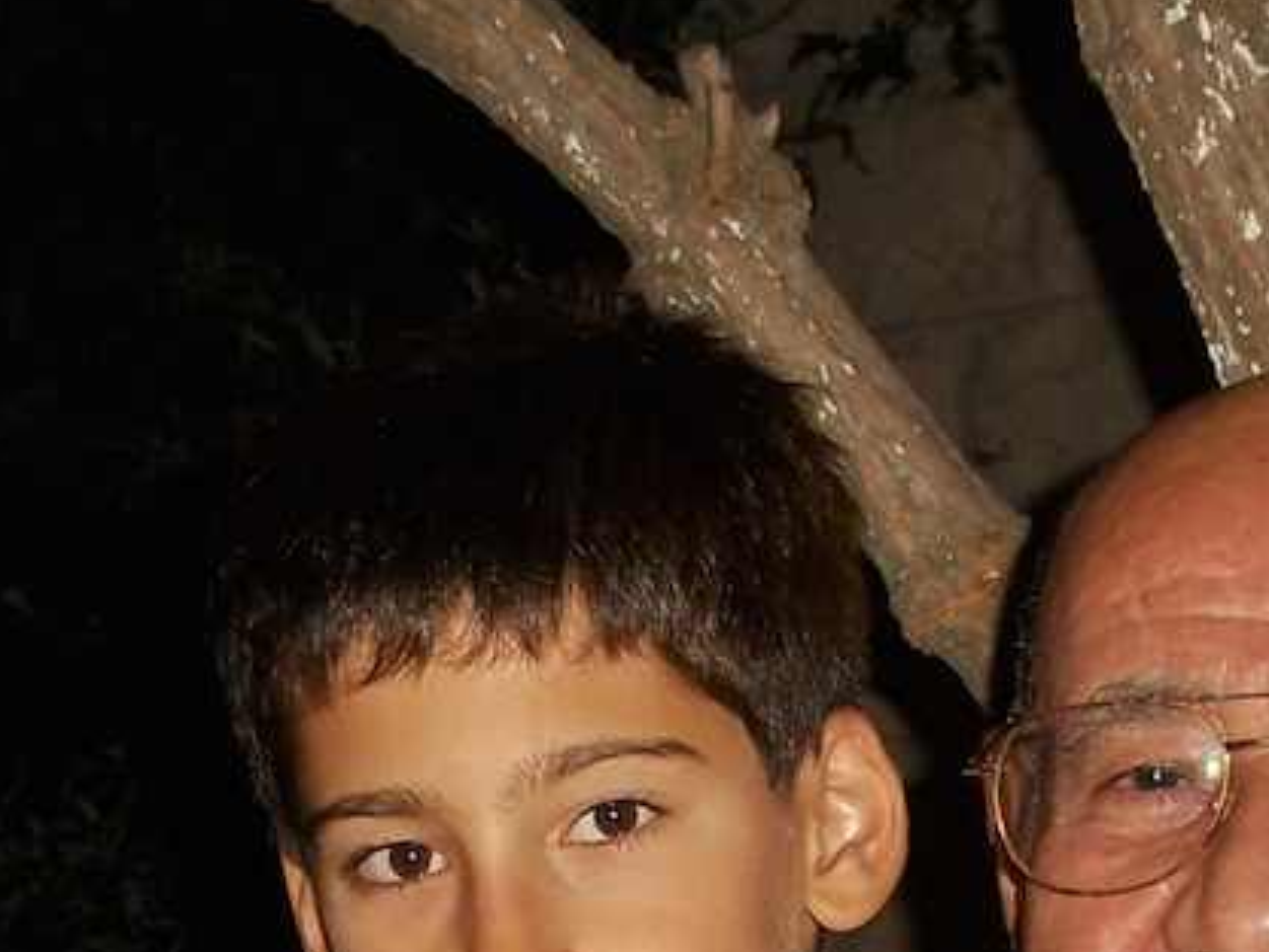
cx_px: 552
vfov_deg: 12.5
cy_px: 1253
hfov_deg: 17.1
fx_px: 4217
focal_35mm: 115
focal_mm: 6.5
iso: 80
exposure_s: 1/30
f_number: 3.1
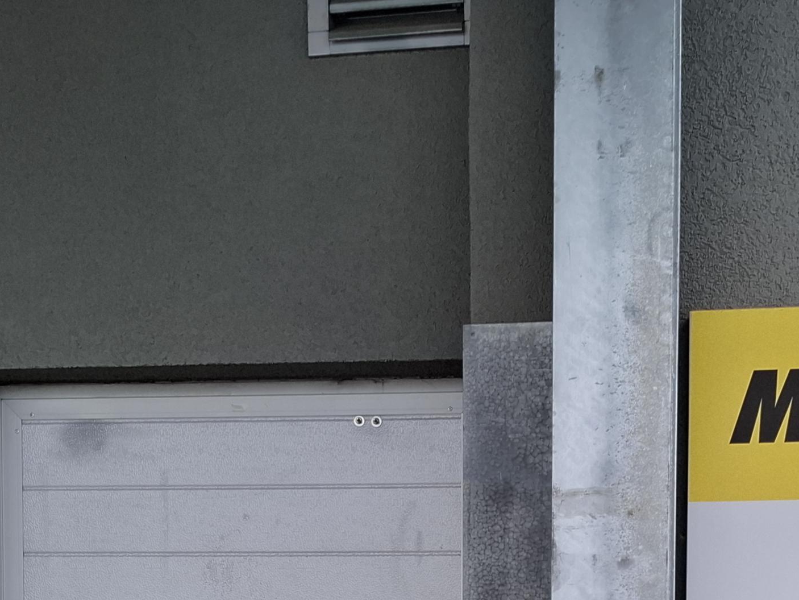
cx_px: 579
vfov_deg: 19.9
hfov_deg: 28.6
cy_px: 810
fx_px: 1547
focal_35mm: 67
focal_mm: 5.54
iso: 50
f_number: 1.8
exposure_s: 1/354
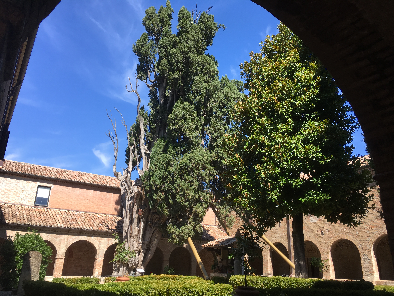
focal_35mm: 29
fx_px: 330
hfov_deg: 61.7
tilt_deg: +19.2
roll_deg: -1.6
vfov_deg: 48.2
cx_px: 197
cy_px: 148
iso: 25
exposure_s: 1/739
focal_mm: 4.15
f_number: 2.2
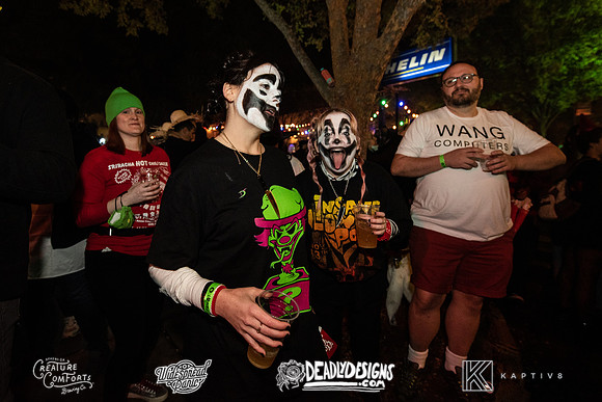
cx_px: 269
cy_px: 163
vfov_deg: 71.1
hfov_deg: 94.2
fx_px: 278
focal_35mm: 17
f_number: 3.5
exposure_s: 1/60
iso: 2000
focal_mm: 14
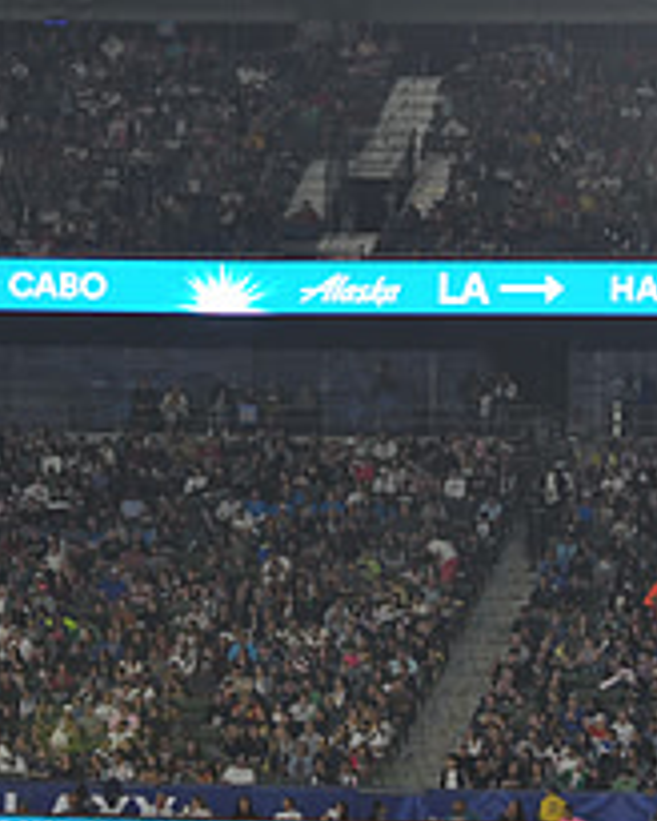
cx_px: 421
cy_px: 408
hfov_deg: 7.5
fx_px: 5031
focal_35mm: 207
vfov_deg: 9.3
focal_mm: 78
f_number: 2.8
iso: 1250
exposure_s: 1/1250
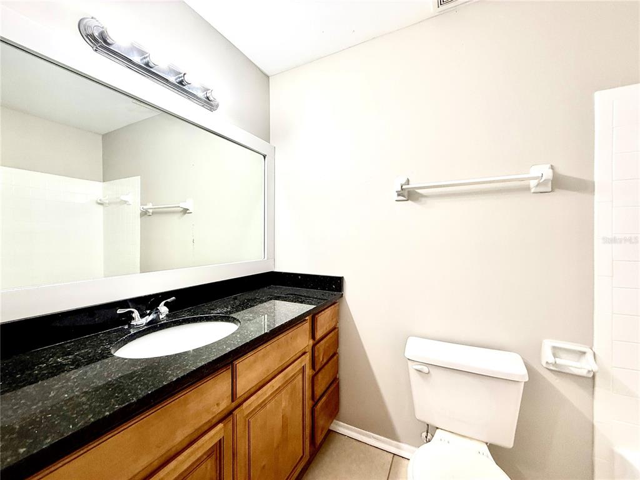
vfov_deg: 85.7
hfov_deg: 102.1
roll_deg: -0.1
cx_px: 320
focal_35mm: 14
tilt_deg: +0.4
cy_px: 240
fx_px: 259
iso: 125
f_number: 2.2
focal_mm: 2.22
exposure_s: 1/120
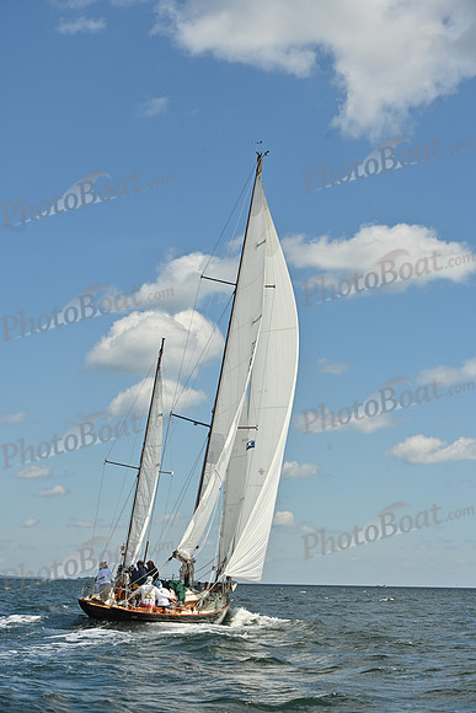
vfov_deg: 28.8
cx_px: 238
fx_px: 1387
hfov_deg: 19.5
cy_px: 356
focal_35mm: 70
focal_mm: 70
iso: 250
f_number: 10
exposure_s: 1/1250
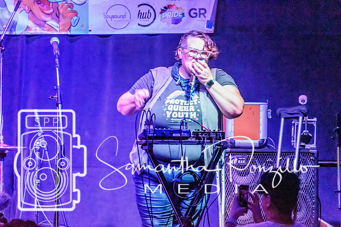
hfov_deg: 5.3
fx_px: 3695
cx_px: 170
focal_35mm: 390
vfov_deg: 3.5
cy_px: 114
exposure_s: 1/60
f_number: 6
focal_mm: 260
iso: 12800
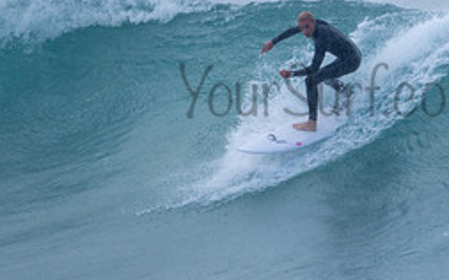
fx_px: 20614
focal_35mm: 1685
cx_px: 362
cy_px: 75
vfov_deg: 0.8
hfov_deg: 1.2
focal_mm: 480
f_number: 5.6
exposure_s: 1/1000
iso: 200
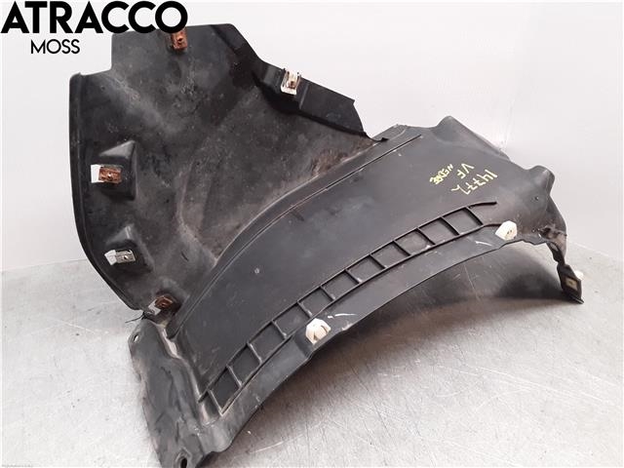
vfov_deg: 49.7
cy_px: 234
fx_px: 505
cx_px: 312
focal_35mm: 28
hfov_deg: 63.4
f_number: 1.9
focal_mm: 2.91
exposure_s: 1/50
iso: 64
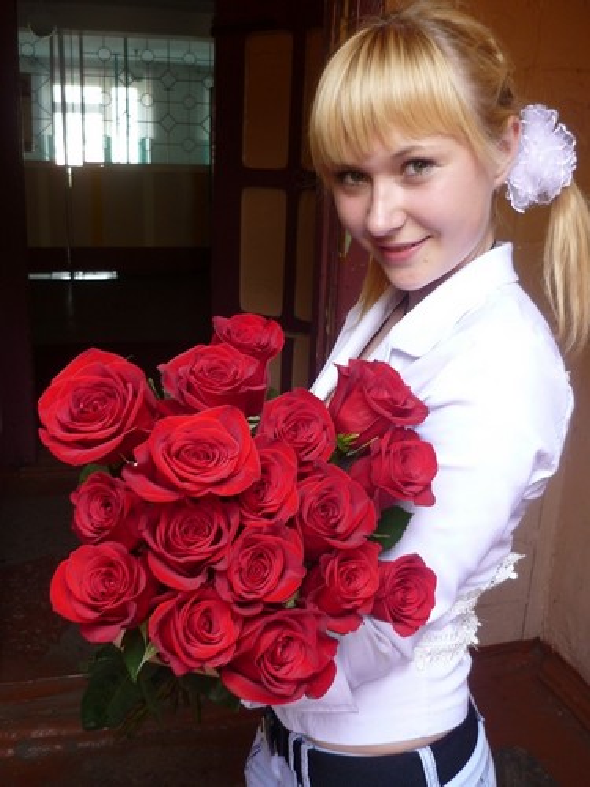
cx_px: 295
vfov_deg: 55.4
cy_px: 394
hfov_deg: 42.9
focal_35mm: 33
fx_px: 750
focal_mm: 5.5
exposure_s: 1/40
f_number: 2.8
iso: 100
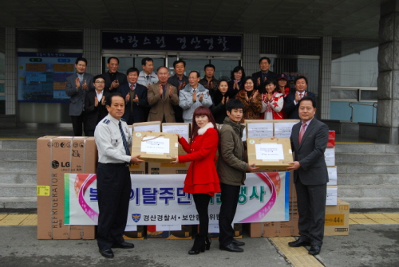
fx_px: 499
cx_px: 200
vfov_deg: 30.0
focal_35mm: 45
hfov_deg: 43.5
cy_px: 134
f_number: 5.6
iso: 160
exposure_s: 1/125
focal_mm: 30
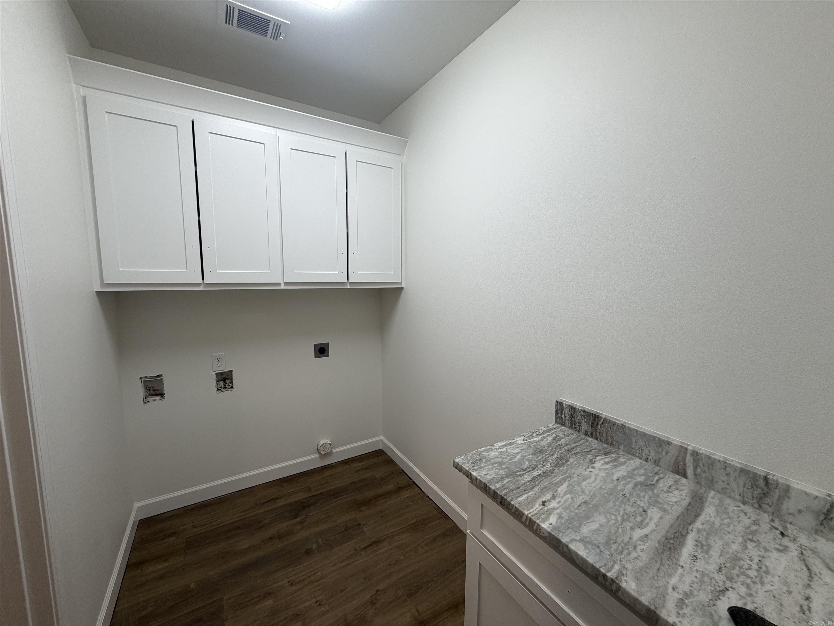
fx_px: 337
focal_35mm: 14
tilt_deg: -4.6
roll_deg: +0.5
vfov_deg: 85.7
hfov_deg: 102.1
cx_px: 417
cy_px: 313
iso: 100
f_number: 2.2
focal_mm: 2.22
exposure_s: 1/120
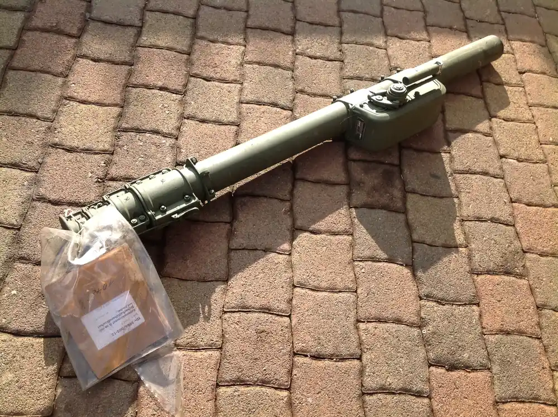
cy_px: 208
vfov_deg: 40.6
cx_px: 279
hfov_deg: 52.7
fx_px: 563
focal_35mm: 35
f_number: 2.4
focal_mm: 4.28
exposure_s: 1/426
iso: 50
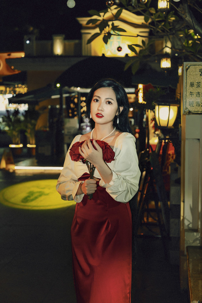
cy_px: 152
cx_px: 101
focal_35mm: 60
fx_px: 505
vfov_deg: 33.4
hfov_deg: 22.6
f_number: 4
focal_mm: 60
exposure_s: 1/125
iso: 2500
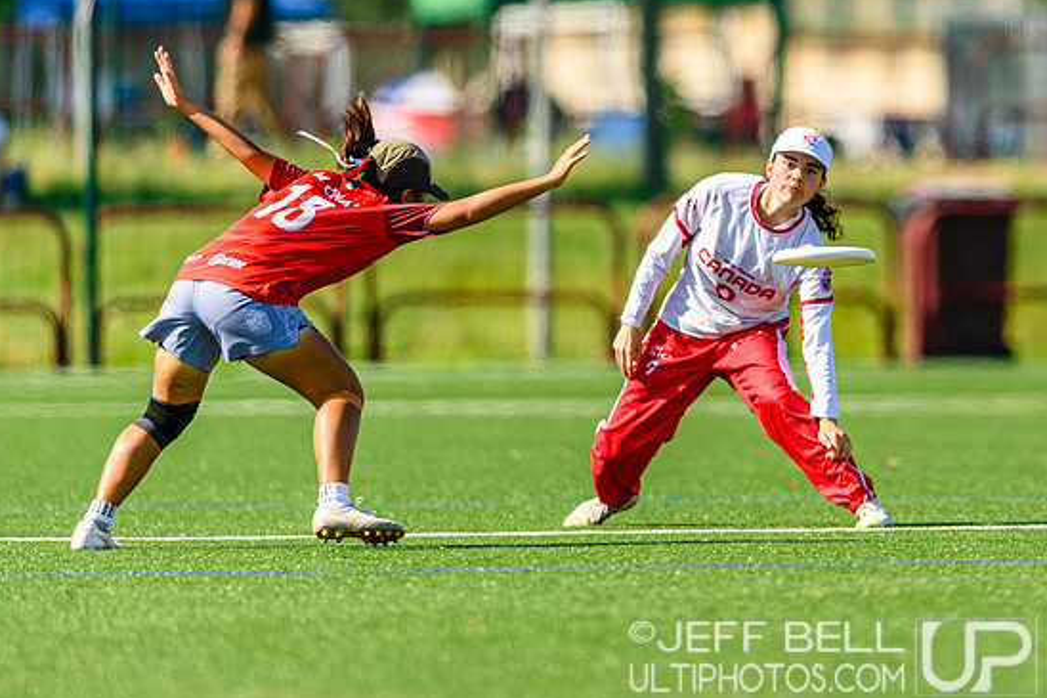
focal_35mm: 652
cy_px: 193
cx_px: 801
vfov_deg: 2.1
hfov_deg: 3.2
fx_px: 18956
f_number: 3.2
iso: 100
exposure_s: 1/1600
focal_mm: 400
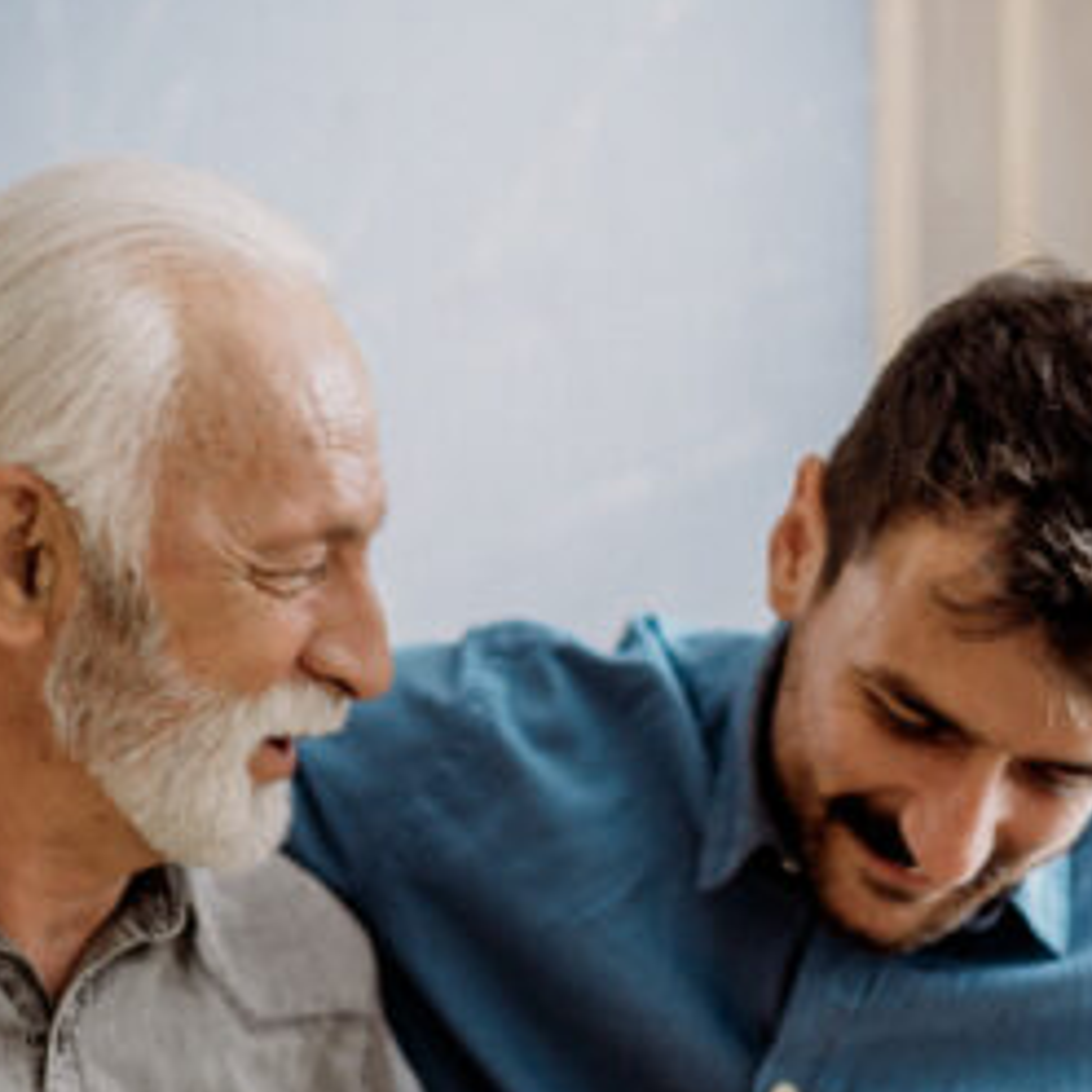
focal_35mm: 92
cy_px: 903
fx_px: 3284
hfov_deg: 18.9
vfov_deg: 18.7
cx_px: 432
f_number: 1.4
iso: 160
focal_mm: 35
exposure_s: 1/160
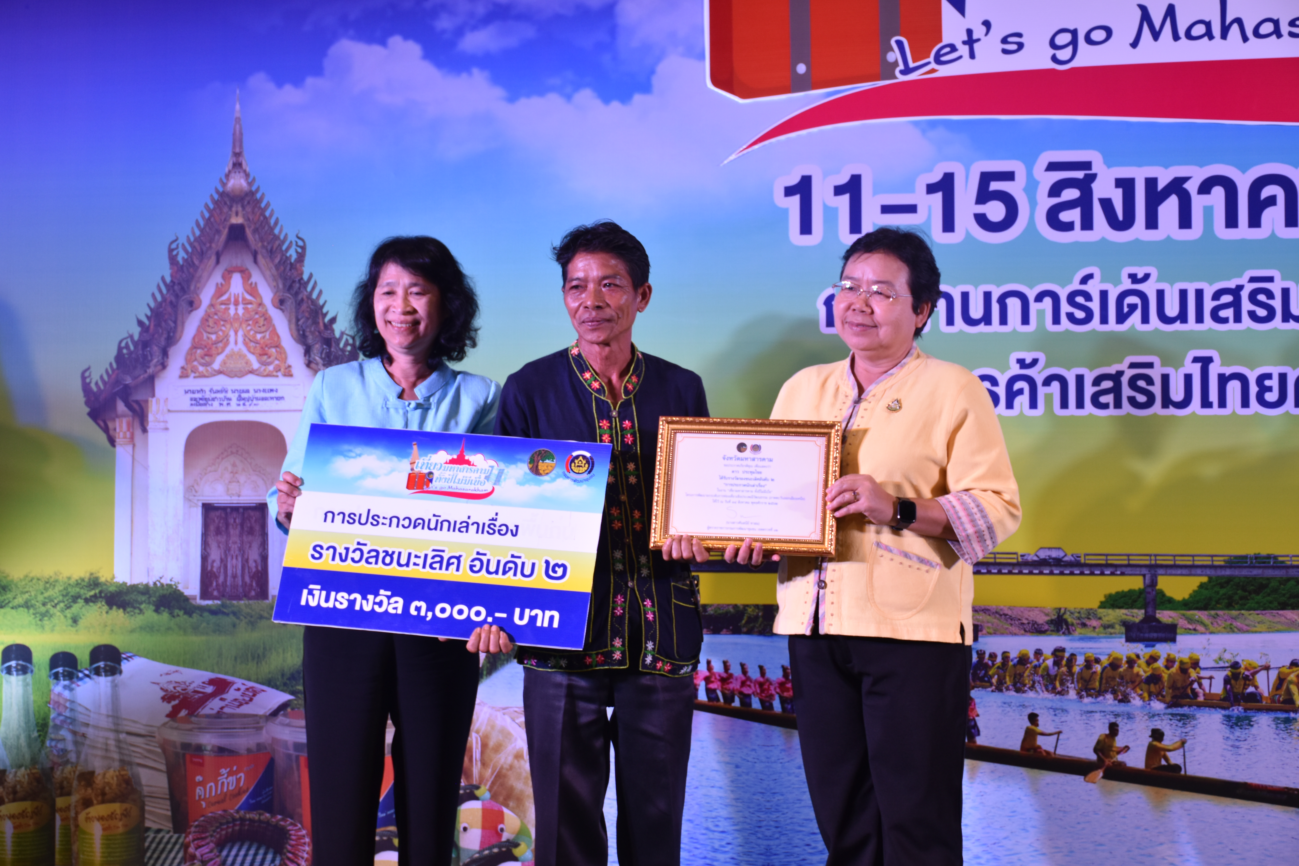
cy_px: 433
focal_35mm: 72
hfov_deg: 28.1
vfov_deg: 18.9
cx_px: 650
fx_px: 2598
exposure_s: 1/100
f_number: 4.8
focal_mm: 48
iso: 400
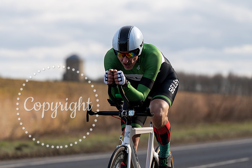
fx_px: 1446
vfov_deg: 6.7
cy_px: 62
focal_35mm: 207
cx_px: 92
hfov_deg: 10.0
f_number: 4
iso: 100
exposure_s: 1/800
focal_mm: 163
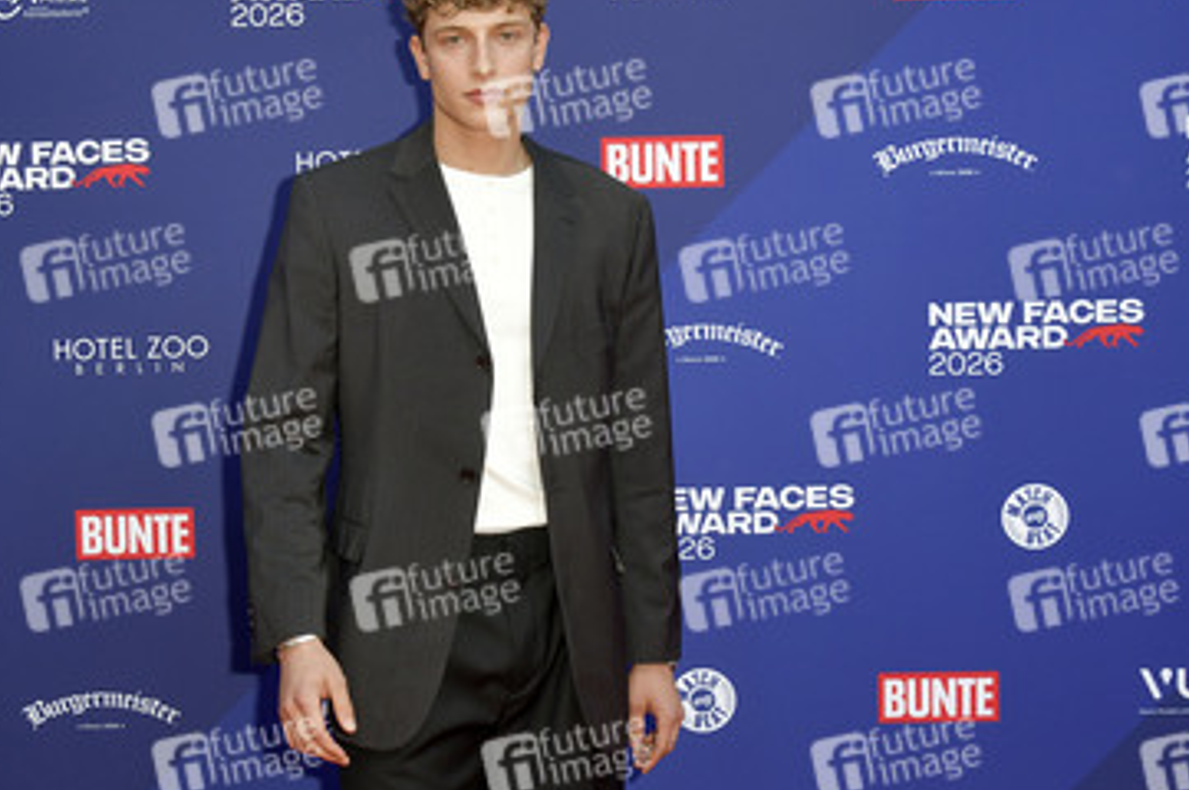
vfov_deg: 33.3
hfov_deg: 48.2
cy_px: 346
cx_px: 479
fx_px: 1320
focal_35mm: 40
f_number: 6.3
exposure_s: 1/200
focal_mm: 32
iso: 640
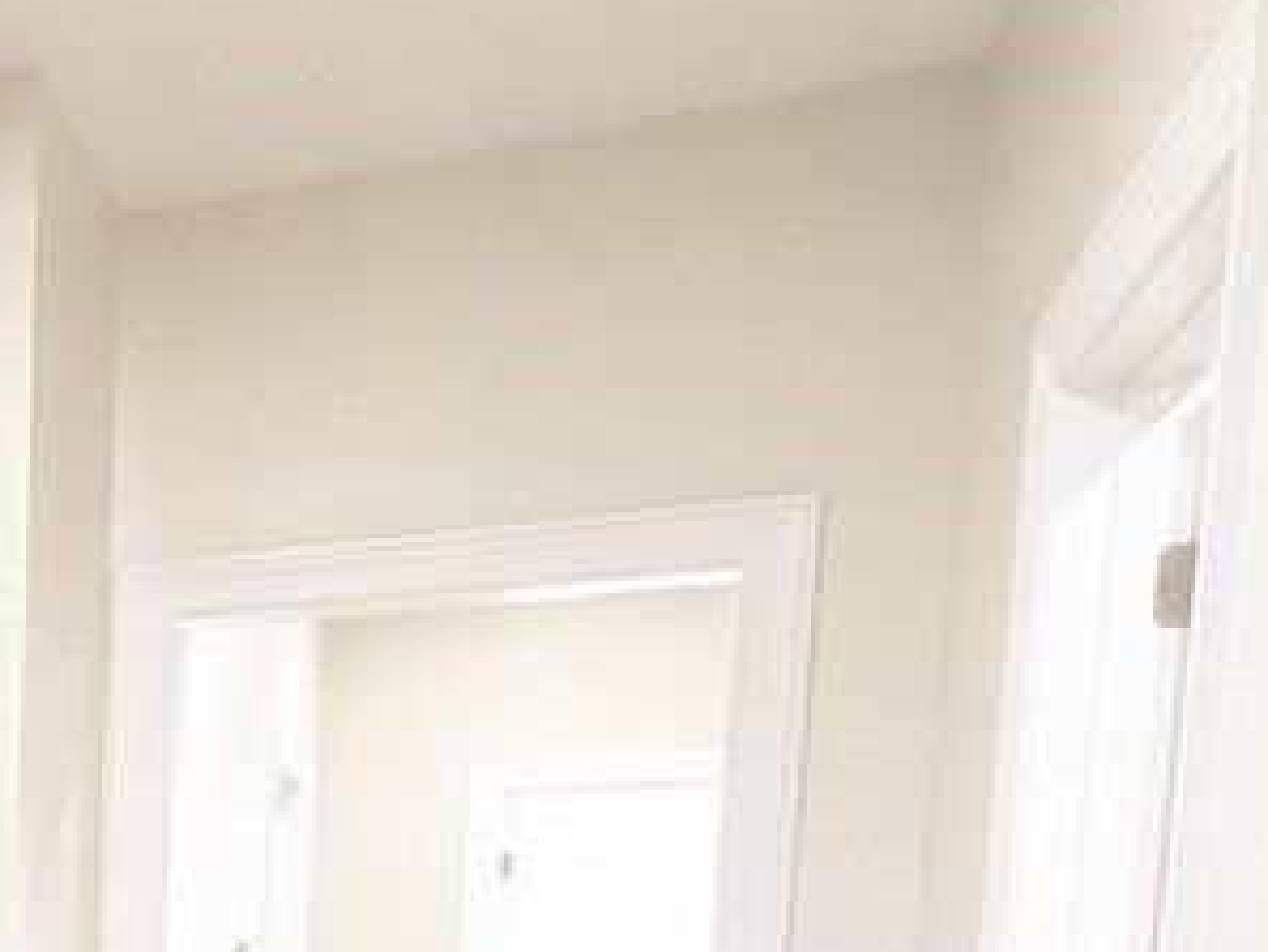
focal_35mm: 55
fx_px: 2015
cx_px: -598
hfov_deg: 26.3
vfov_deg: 23.2
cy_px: 1276
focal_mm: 2.35
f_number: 2.2
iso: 715
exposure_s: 1/60
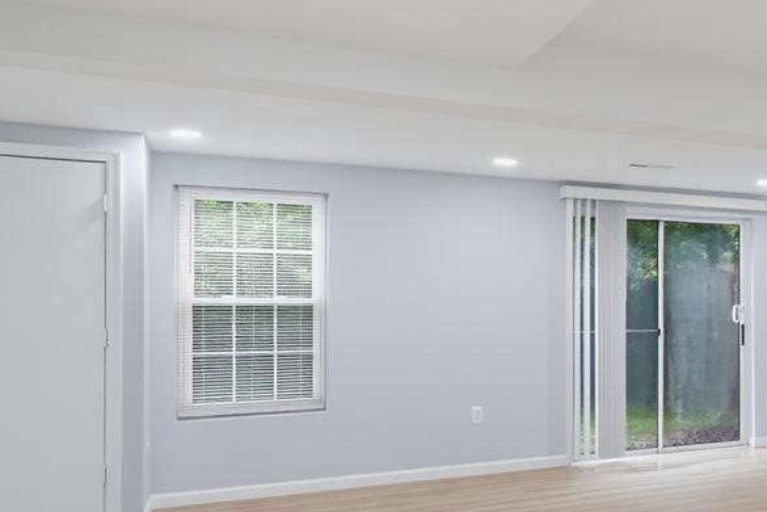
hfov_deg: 35.4
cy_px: 267
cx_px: 943
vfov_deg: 31.9
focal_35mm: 42
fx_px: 895
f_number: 8
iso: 500
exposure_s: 1/30
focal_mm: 12
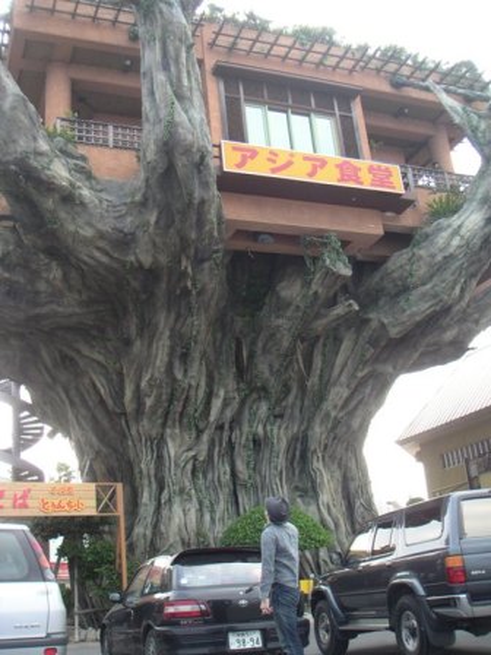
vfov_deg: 49.0
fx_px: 719
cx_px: 246
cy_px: 328
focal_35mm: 38
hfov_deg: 37.7
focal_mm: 6
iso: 50
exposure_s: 1/100
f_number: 2.8
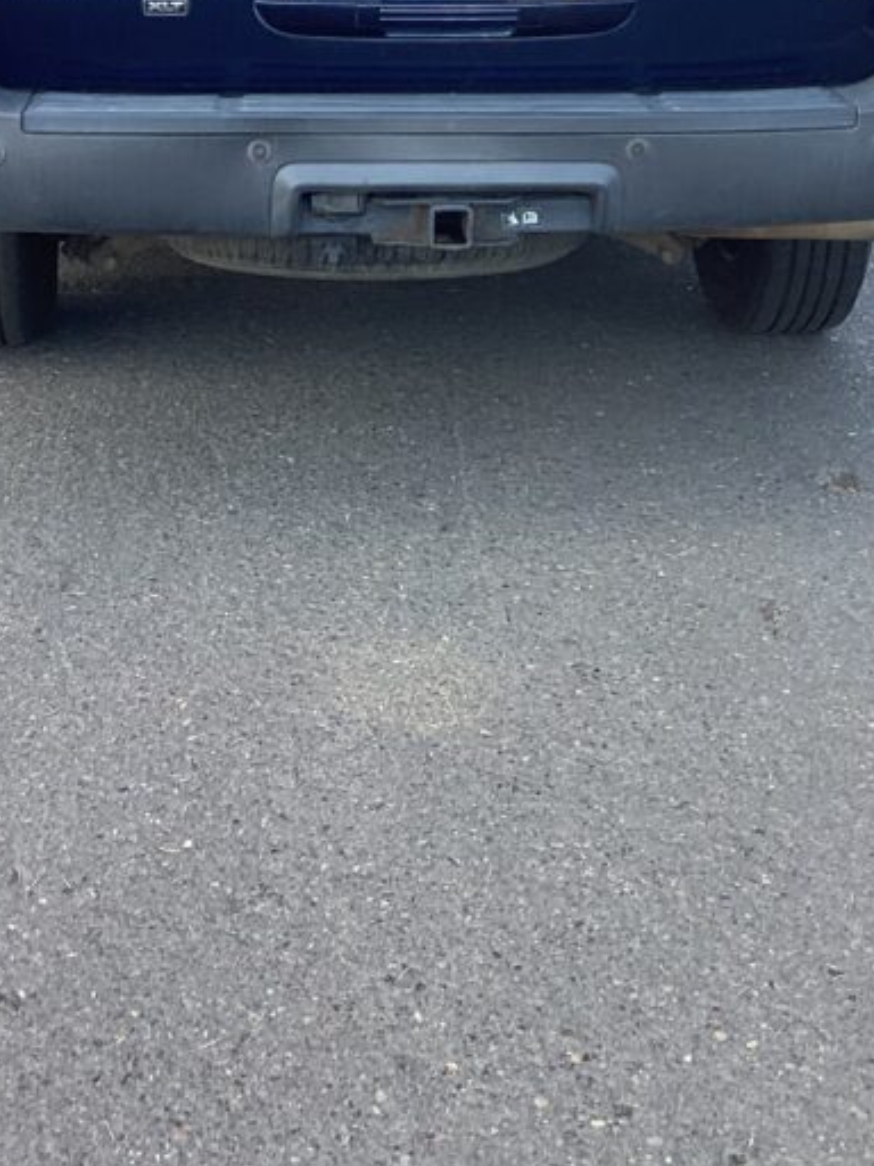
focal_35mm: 62
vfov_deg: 29.3
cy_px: 20
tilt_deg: -7.9
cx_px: 444
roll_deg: -0.6
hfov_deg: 23.7
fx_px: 2087
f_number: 2.4
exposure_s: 1/120
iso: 32
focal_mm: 3.3
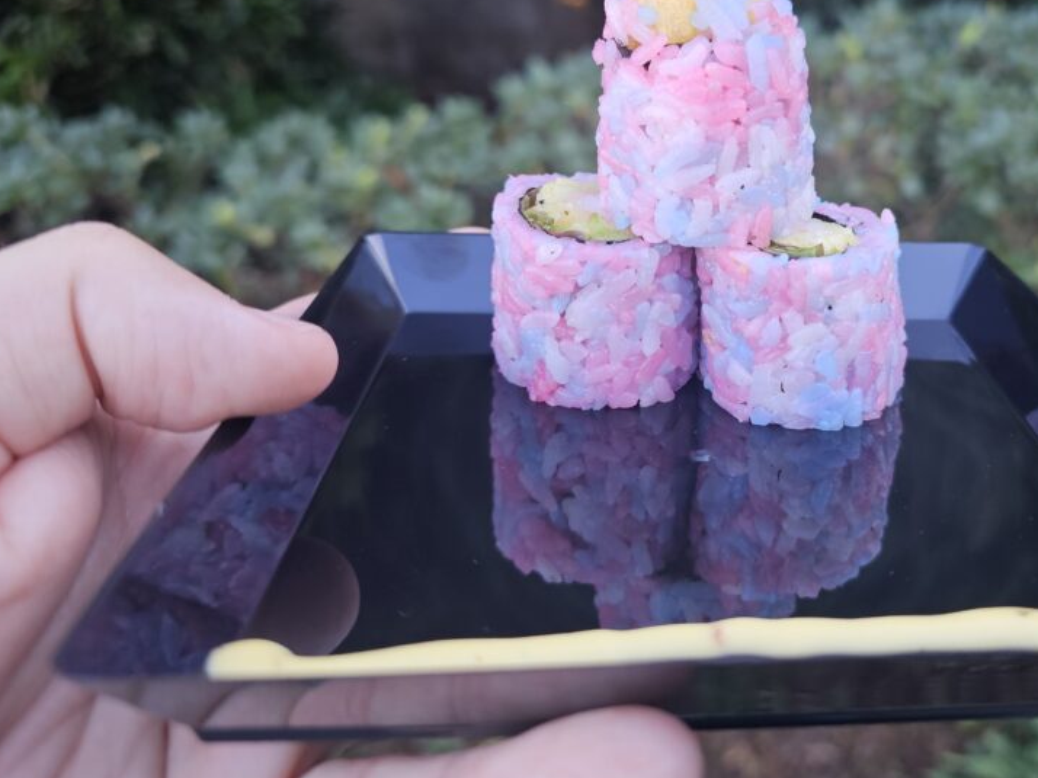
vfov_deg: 42.5
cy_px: 281
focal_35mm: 33
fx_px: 989
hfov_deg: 54.0
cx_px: 708
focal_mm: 6.3
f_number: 1.7
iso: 100
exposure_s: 1/207
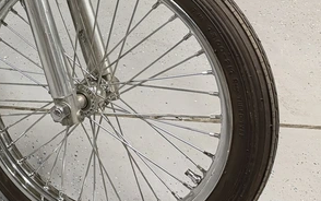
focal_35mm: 65
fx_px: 569
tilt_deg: -28.4
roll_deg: +0.1
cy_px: -8
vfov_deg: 19.4
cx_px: -79
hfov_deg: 27.2
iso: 320
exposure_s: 1/60
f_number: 1.78
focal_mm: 6.76
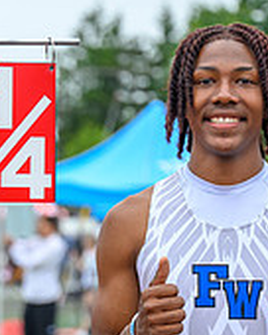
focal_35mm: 297
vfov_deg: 6.5
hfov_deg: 5.2
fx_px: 2945
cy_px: 336
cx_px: -38
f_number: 2.8
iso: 640
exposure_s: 1/2500
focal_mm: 70
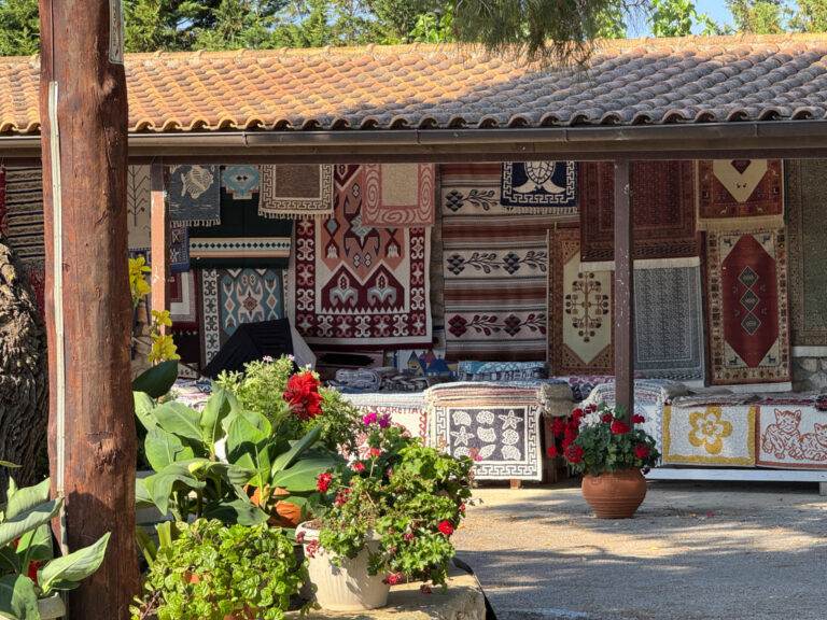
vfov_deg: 12.3
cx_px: 414
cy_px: 310
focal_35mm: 120
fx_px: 2867
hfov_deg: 16.4
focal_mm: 15.7
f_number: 2.8
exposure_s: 1/391
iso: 50
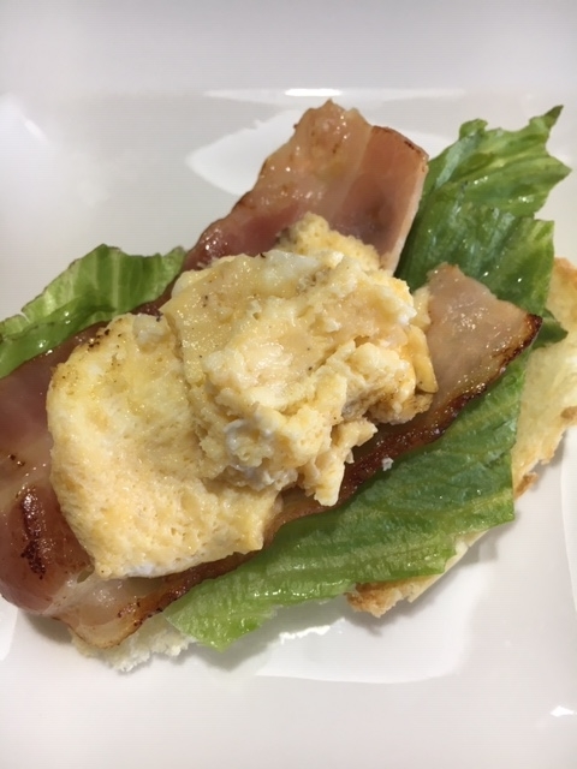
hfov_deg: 48.2
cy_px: 384
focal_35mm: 29
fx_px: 645
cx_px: 288
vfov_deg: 61.7
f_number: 2.2
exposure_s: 1/30
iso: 50
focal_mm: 4.15
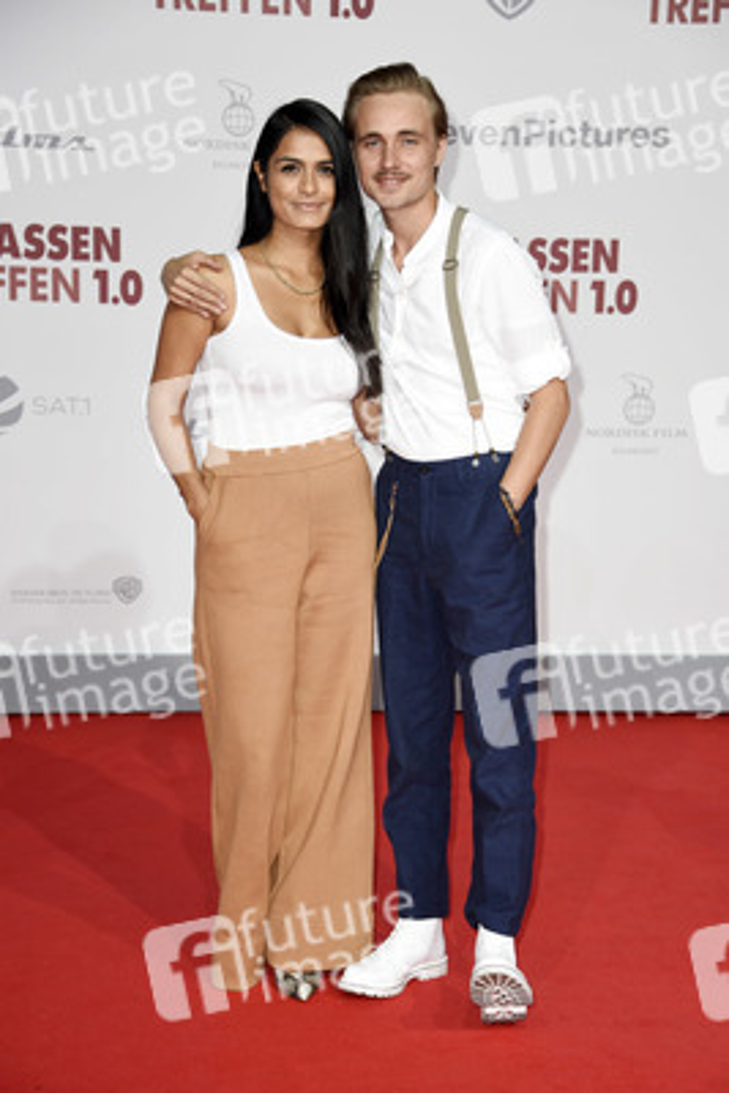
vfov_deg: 24.8
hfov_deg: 16.7
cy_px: 546
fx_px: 2488
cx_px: 364
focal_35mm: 82
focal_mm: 82
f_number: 5
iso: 400
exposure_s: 1/250
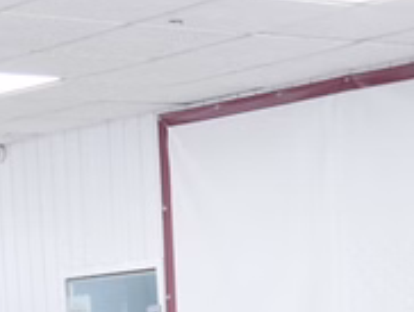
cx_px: 237
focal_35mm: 158
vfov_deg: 9.0
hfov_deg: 12.5
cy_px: 558
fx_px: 1892
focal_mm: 18
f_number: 3.9
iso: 400
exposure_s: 1/60
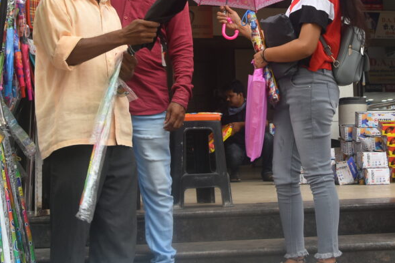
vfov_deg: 20.0
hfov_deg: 30.0
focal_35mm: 67
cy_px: 33
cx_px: 242
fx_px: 735
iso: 250
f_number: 5
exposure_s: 1/125
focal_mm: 22
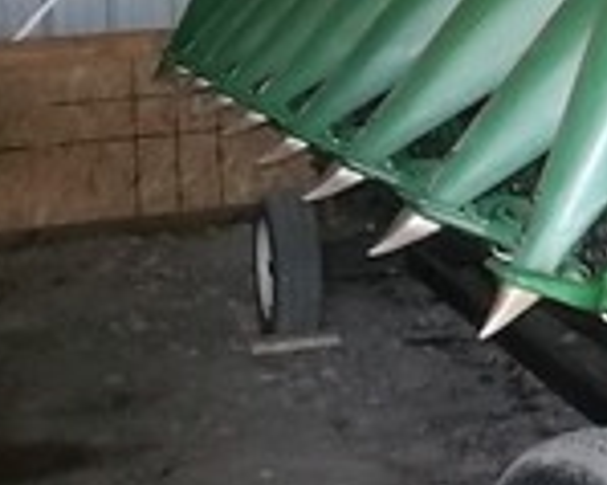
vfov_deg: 15.2
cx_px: 782
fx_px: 1723
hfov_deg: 18.6
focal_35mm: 96
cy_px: -151
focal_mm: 4.9
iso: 320
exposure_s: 1/30
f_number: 3.5
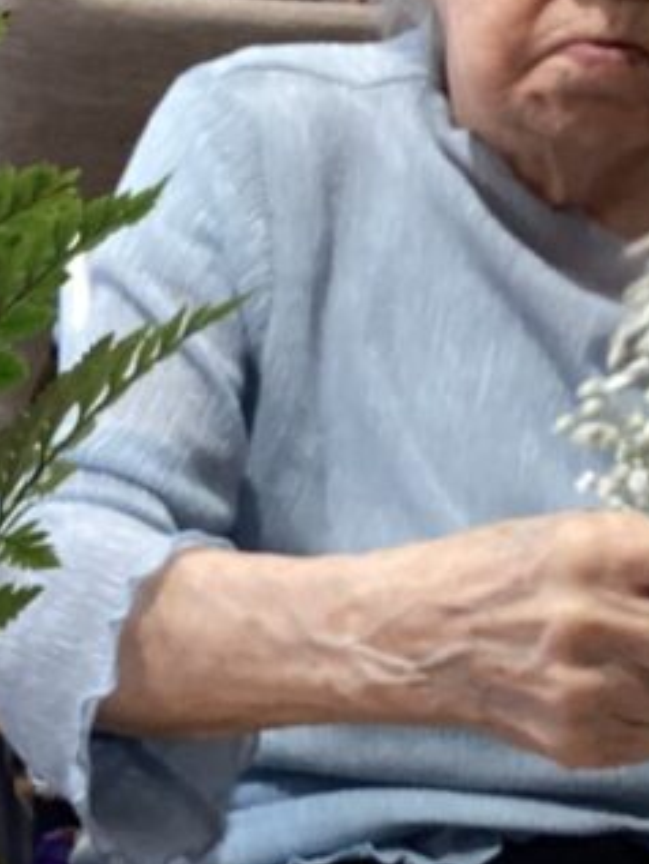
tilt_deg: -20.4
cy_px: 635
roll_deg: -6.4
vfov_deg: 19.5
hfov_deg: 14.7
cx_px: 513
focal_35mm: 100
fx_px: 2498
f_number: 2.4
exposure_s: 1/60
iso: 125
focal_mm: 3.3
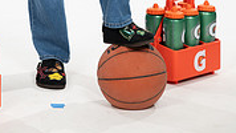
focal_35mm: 185
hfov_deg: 11.6
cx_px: 64
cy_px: -158
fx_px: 1157
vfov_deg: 6.3
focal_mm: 70
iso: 200
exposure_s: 1/250
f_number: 5.6
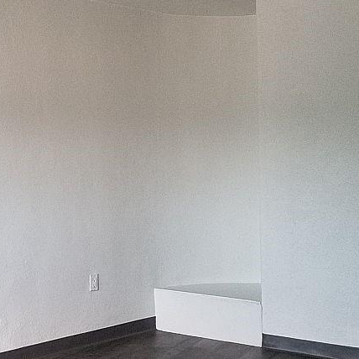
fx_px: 645
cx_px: 75
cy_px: 144
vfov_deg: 31.0
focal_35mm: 55
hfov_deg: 30.4
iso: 200
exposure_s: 1/24
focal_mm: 4.2
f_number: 1.7
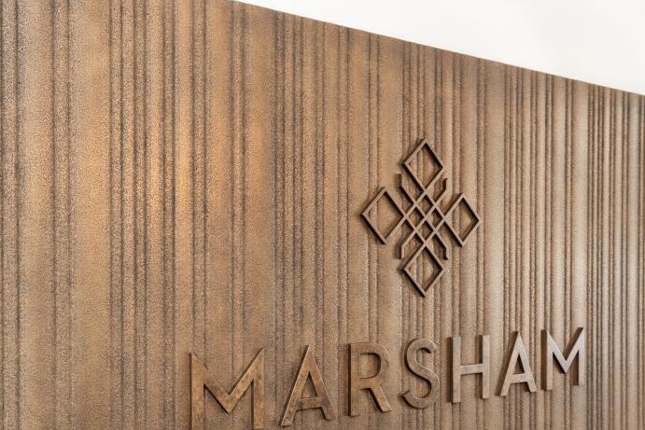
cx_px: 359
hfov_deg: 45.3
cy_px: 294
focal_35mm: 43
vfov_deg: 30.9
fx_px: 771
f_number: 4.5
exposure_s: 1/60
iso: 400
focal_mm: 29
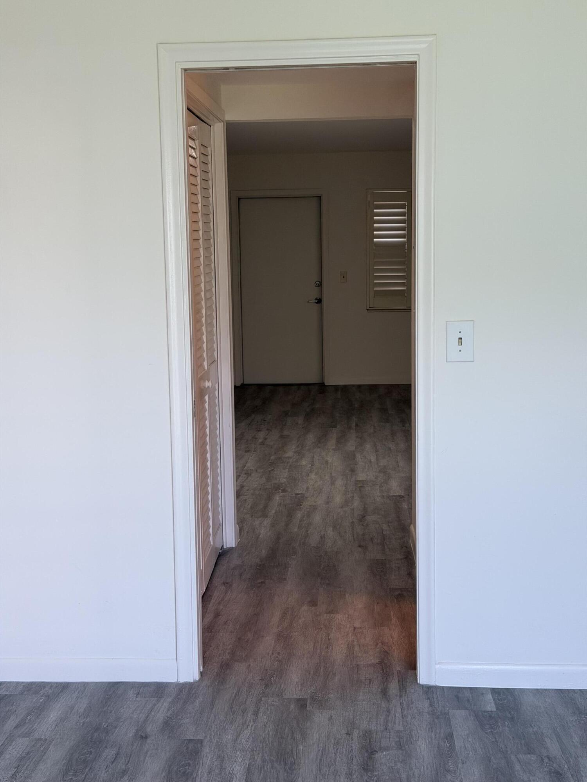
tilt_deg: -8.1
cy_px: 391
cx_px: 294
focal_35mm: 48
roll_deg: +0.9
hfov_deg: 30.3
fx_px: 1085
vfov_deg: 39.7
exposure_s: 1/120
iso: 80
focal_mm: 6.76
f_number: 1.78
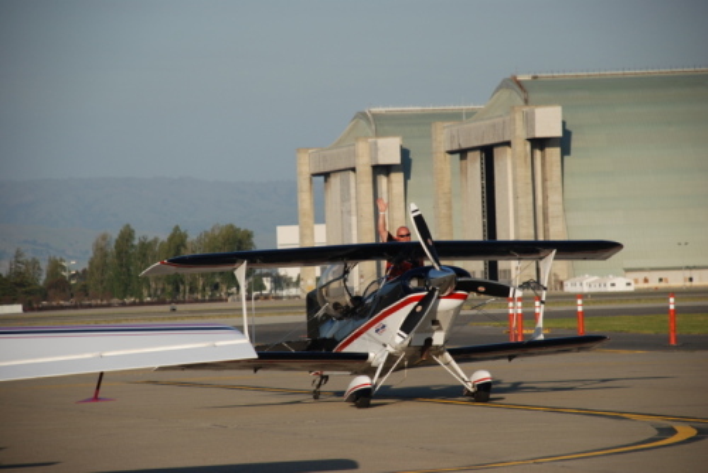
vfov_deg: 7.3
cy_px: 236
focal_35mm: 188
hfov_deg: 11.0
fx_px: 3689
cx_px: 354
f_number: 5.6
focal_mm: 125
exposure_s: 1/500
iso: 125
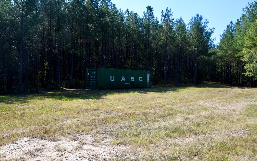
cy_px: 79
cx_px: 129
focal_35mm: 28
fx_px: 196
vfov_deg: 44.5
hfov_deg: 66.5
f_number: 6.3
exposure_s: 1/2500
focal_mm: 18
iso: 1000
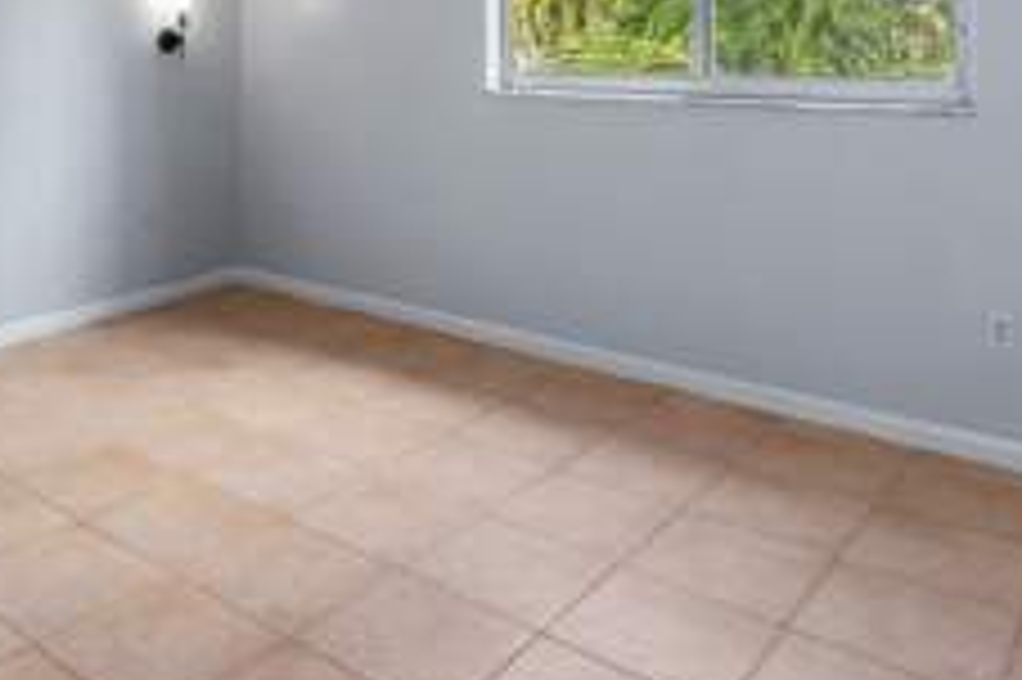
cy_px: 20
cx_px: 293
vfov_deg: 34.0
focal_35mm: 36
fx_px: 1021
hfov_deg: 51.5
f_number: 9
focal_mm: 17
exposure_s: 1/2
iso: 100
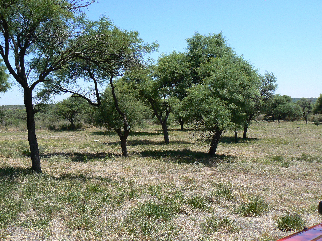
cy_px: 120
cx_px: 161
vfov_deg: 39.7
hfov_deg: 51.4
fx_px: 335
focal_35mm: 36
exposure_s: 1/400
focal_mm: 6
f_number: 5.6
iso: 80
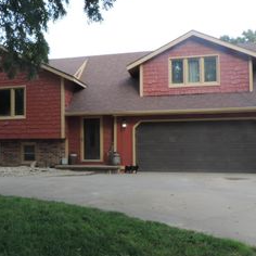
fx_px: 377
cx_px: 41
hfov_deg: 36.0
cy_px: 137
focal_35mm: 45
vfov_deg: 37.5
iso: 100
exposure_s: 1/30
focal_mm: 4.3
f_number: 8.3
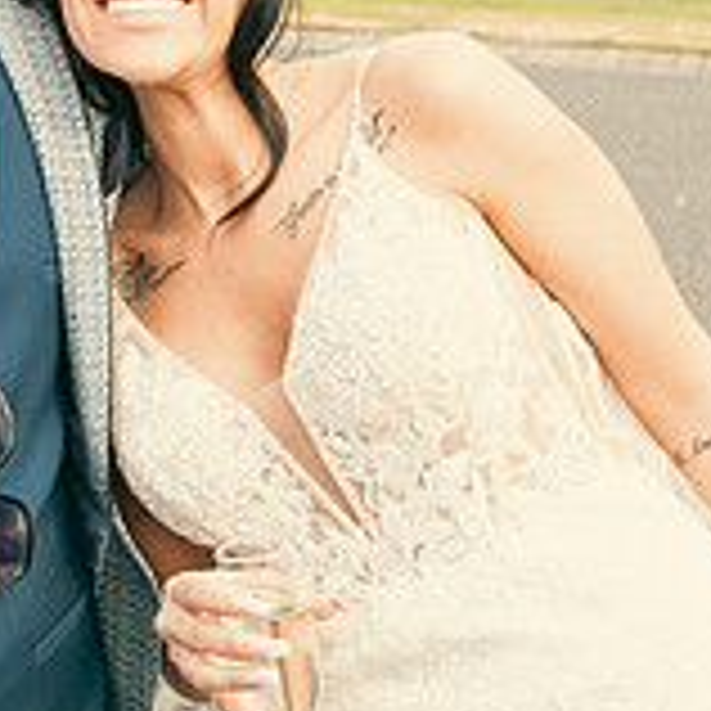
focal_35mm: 109
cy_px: 173
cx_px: 176
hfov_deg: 15.9
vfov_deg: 15.9
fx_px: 2533
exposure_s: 1/200
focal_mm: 35
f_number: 5.6
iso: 200
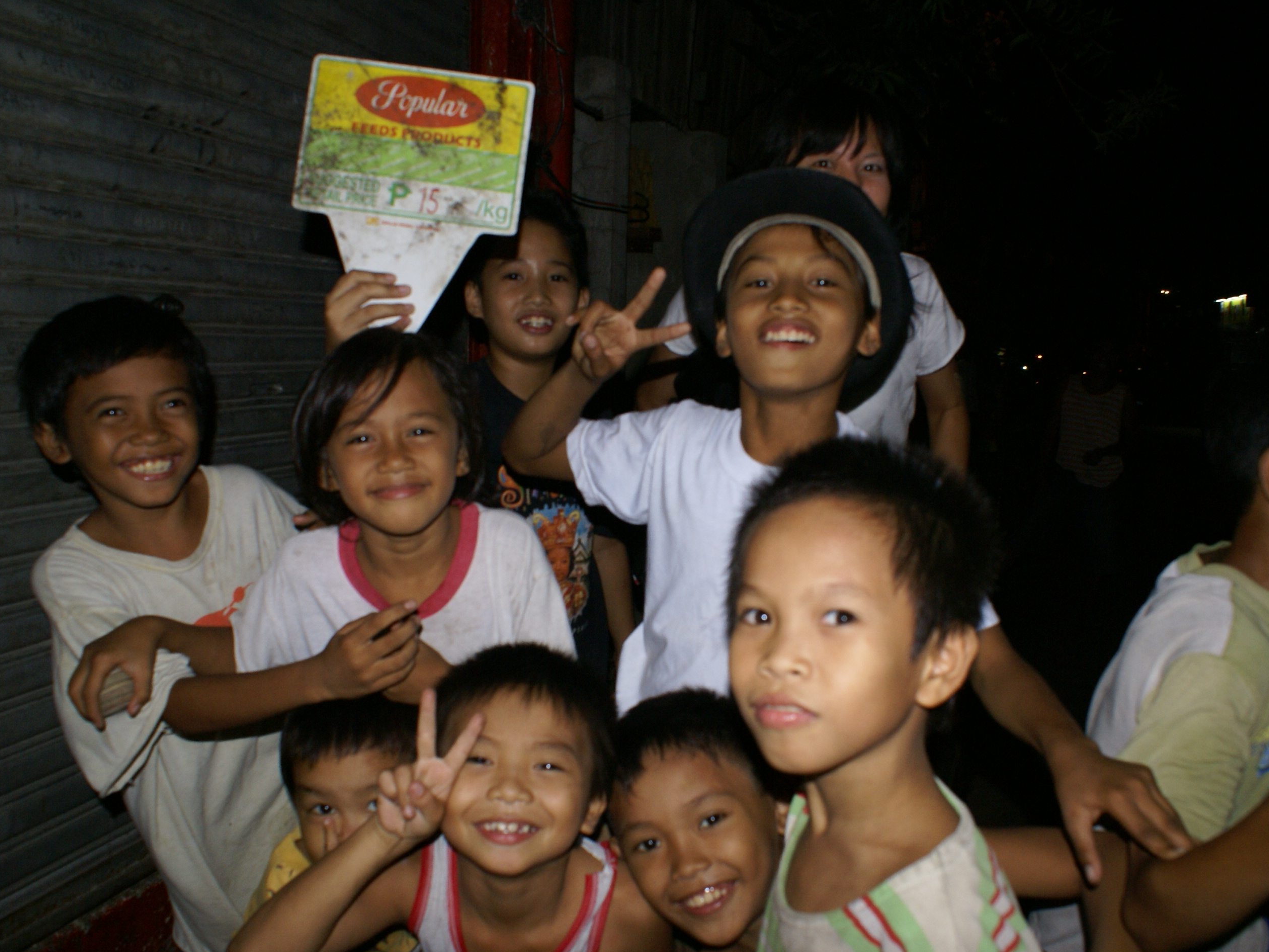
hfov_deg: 59.9
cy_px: 479
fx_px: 1100
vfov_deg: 46.8
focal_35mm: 30
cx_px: 691
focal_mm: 18
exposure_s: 1/60
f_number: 5.6
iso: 400
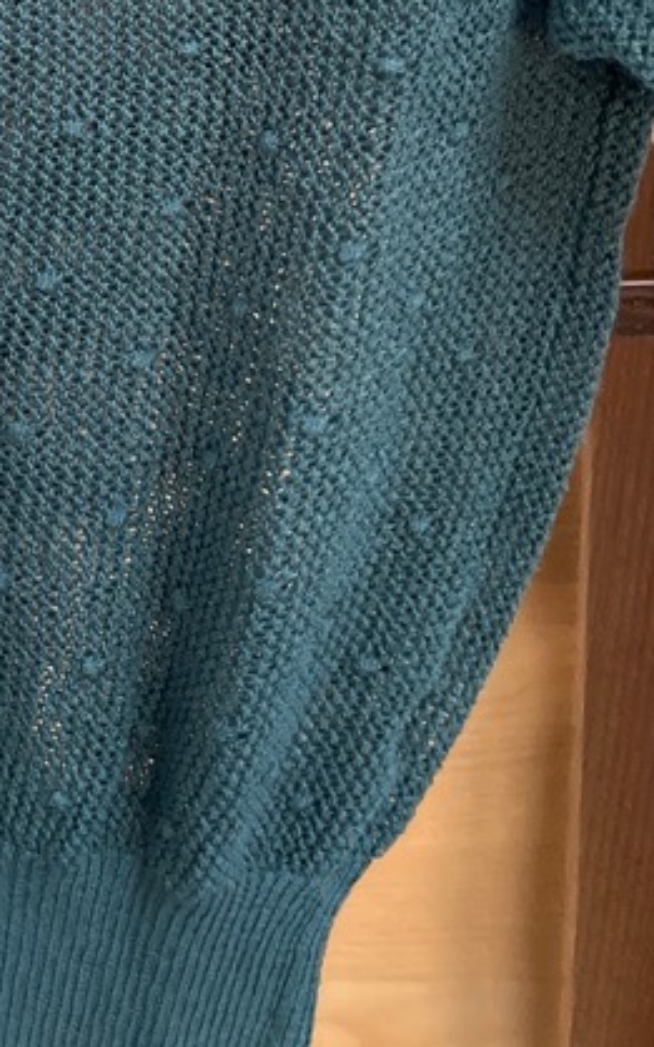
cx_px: -153
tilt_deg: -14.8
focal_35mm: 66
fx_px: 1883
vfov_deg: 29.3
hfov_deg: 18.5
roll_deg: +4.3
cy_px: 28
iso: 500
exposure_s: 1/33
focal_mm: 5.1
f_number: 1.6
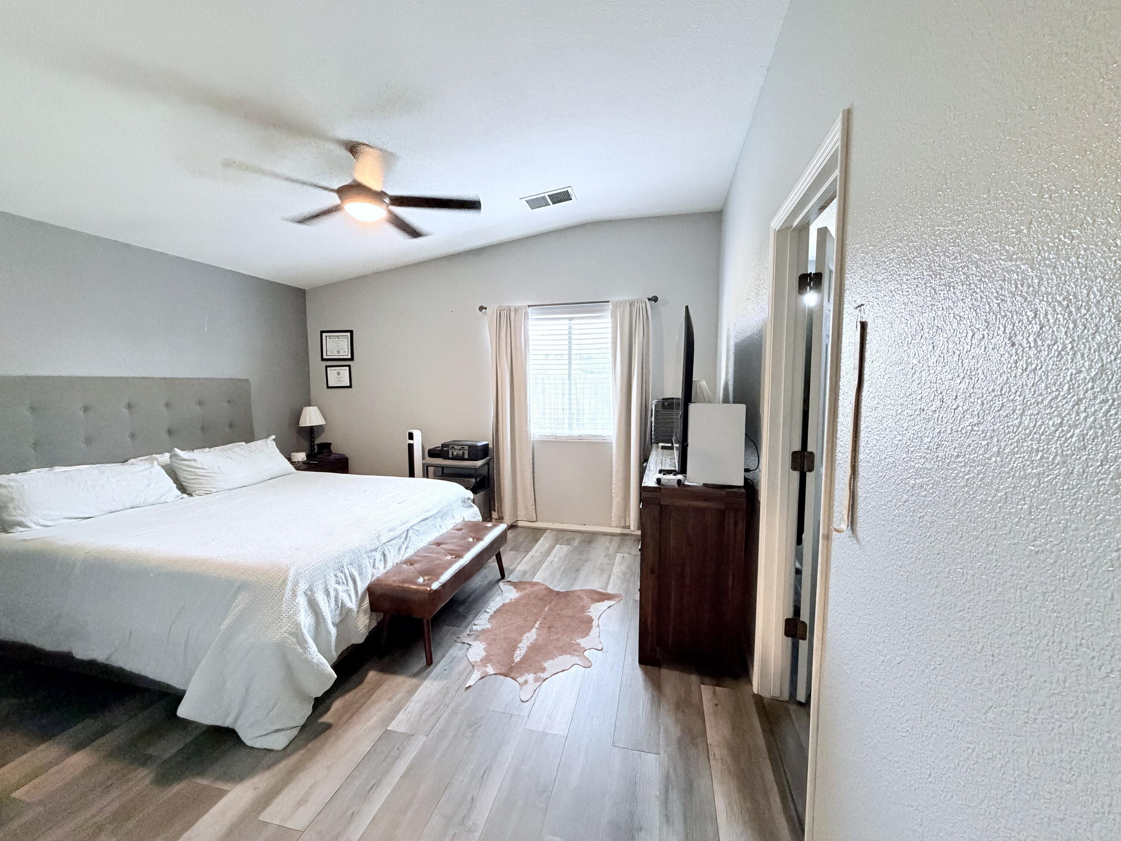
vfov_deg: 85.7
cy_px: 420
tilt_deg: -4.2
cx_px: 560
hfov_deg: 102.1
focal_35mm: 14
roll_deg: +0.1
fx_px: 453
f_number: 2.2
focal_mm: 2.22
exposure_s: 1/60
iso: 800
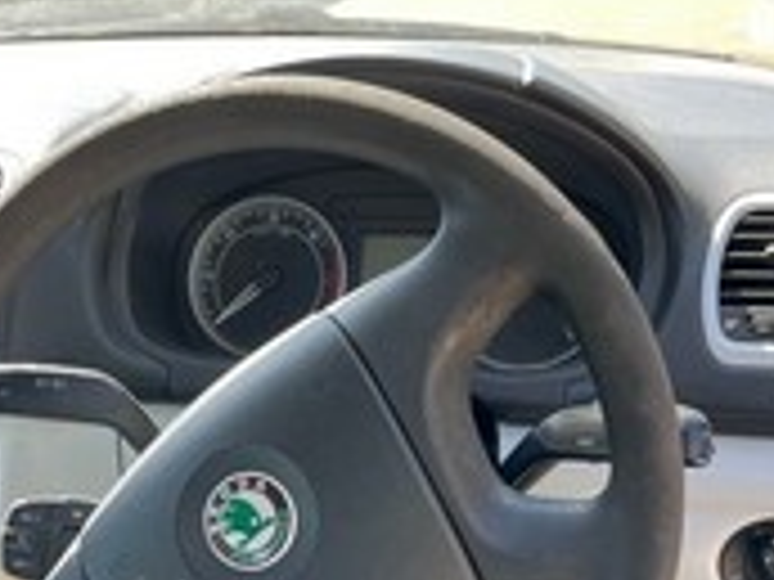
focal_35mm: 53
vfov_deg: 26.6
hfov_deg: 35.9
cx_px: 284
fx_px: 1185
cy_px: 526
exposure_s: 1/164
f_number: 1.6
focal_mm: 4.2
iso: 32
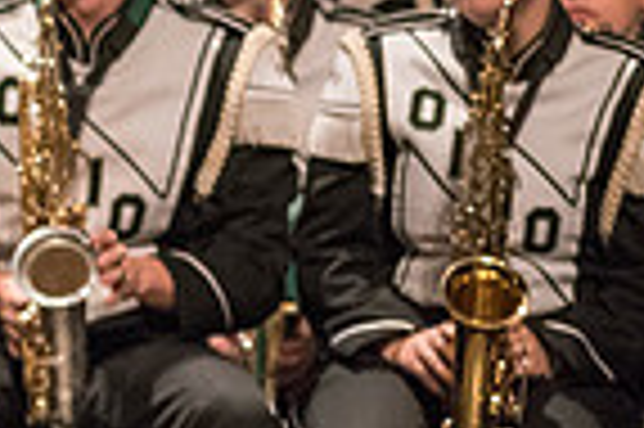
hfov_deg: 1.7
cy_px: 56
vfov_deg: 1.1
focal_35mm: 1217
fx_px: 21746
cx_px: -531
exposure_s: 1/500
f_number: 2.8
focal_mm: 300
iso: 4000
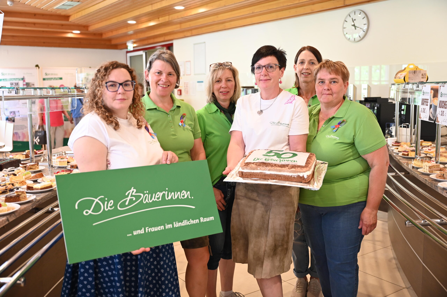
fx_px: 447
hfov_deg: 53.2
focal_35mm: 36
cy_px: 148
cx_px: 224
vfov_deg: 36.8
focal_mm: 36
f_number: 2.8
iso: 1250
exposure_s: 1/125
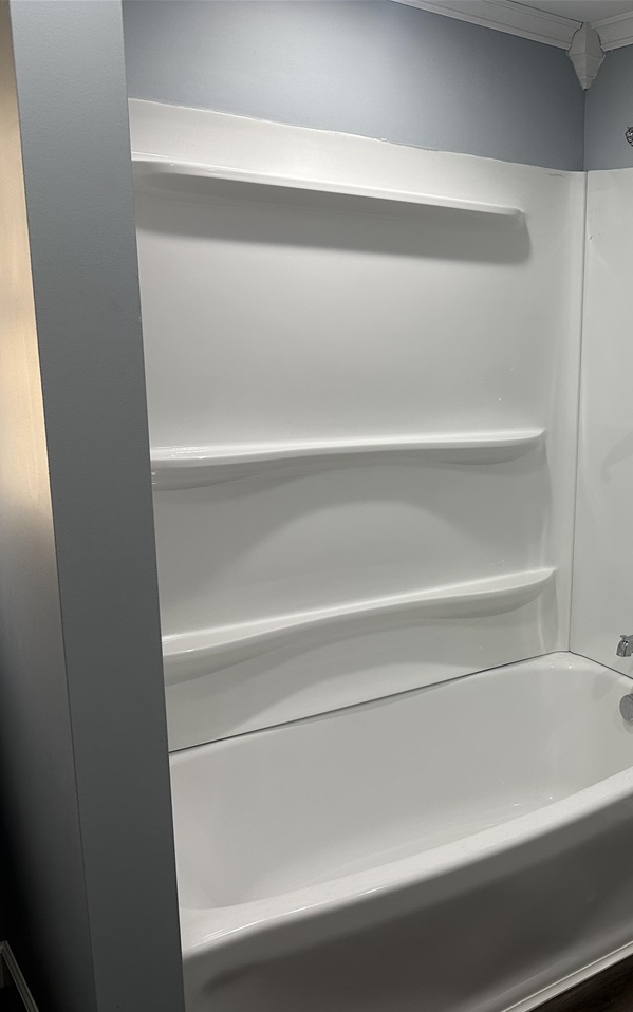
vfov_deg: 56.7
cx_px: 623
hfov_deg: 34.2
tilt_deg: -11.1
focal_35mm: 34
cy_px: 506
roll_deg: -3.0
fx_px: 938
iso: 100
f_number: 1.78
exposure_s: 1/120
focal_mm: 6.86
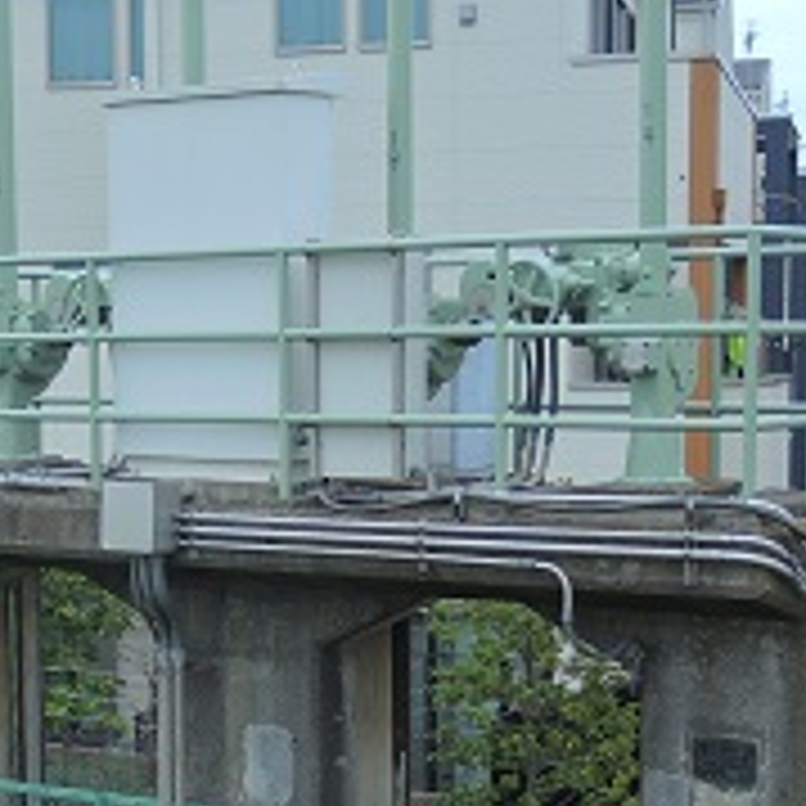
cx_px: 270
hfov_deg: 20.8
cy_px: 680
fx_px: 2186
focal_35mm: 83
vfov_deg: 20.6
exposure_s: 1/30
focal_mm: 6
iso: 90
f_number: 2
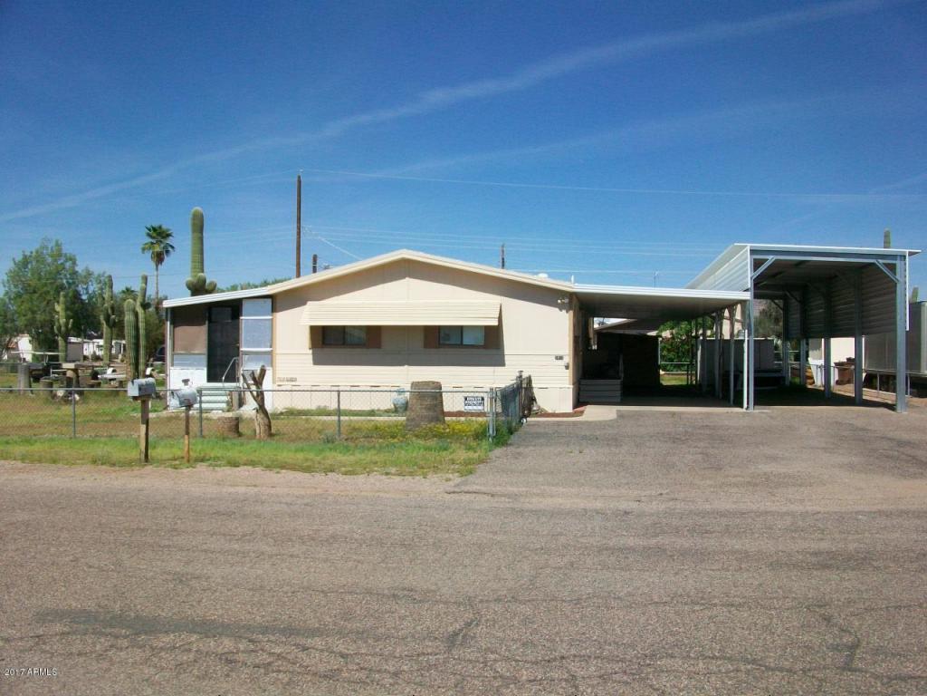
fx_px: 857
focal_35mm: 32
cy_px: 348
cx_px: 464
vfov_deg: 44.2
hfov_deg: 56.8
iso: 64
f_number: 5.5
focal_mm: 5.7
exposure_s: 1/500
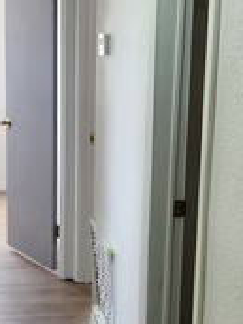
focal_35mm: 89
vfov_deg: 22.0
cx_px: 115
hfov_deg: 16.6
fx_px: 833
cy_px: 206
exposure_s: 1/180
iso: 100
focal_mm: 5.4
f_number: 1.8
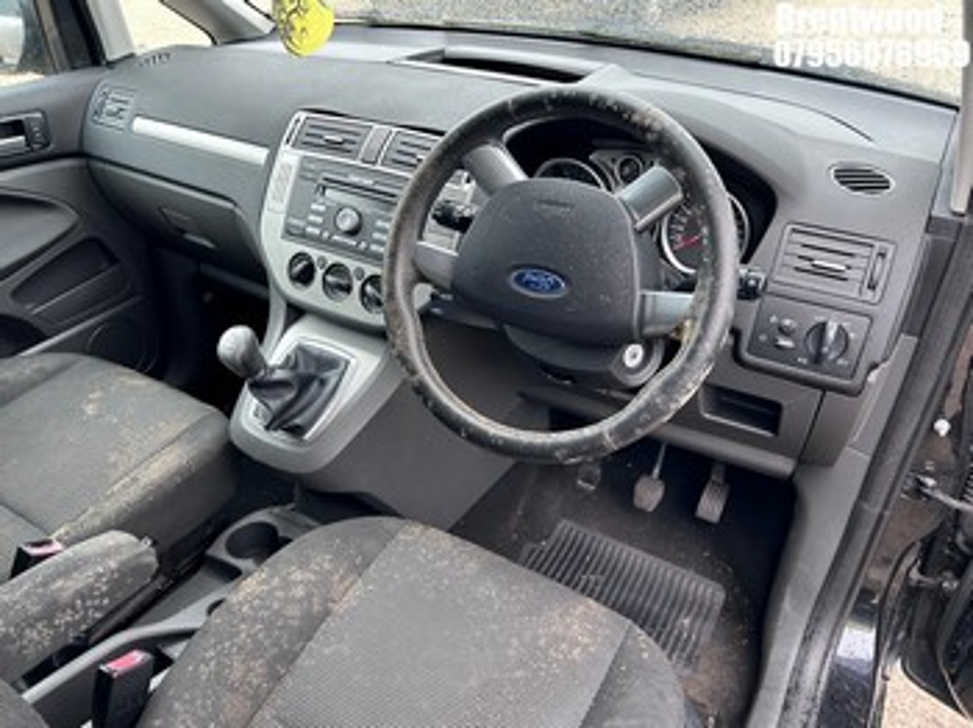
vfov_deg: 53.0
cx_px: 486
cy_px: 364
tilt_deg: -32.5
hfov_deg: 67.3
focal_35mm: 26
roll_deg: +1.0
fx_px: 730
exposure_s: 1/121
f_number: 1.5
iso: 64
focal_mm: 5.7
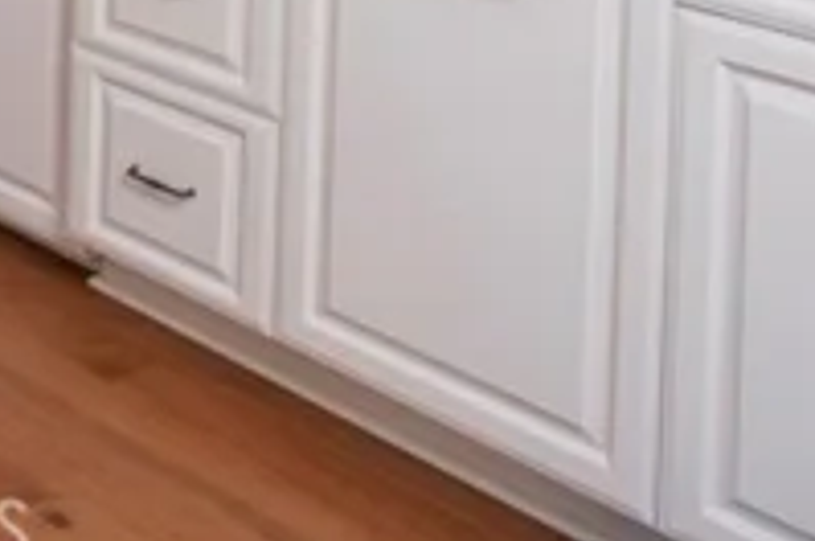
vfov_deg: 15.0
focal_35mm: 72
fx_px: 1627
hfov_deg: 23.0
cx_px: -391
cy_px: -570
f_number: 10
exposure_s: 1/100
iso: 160
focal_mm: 17
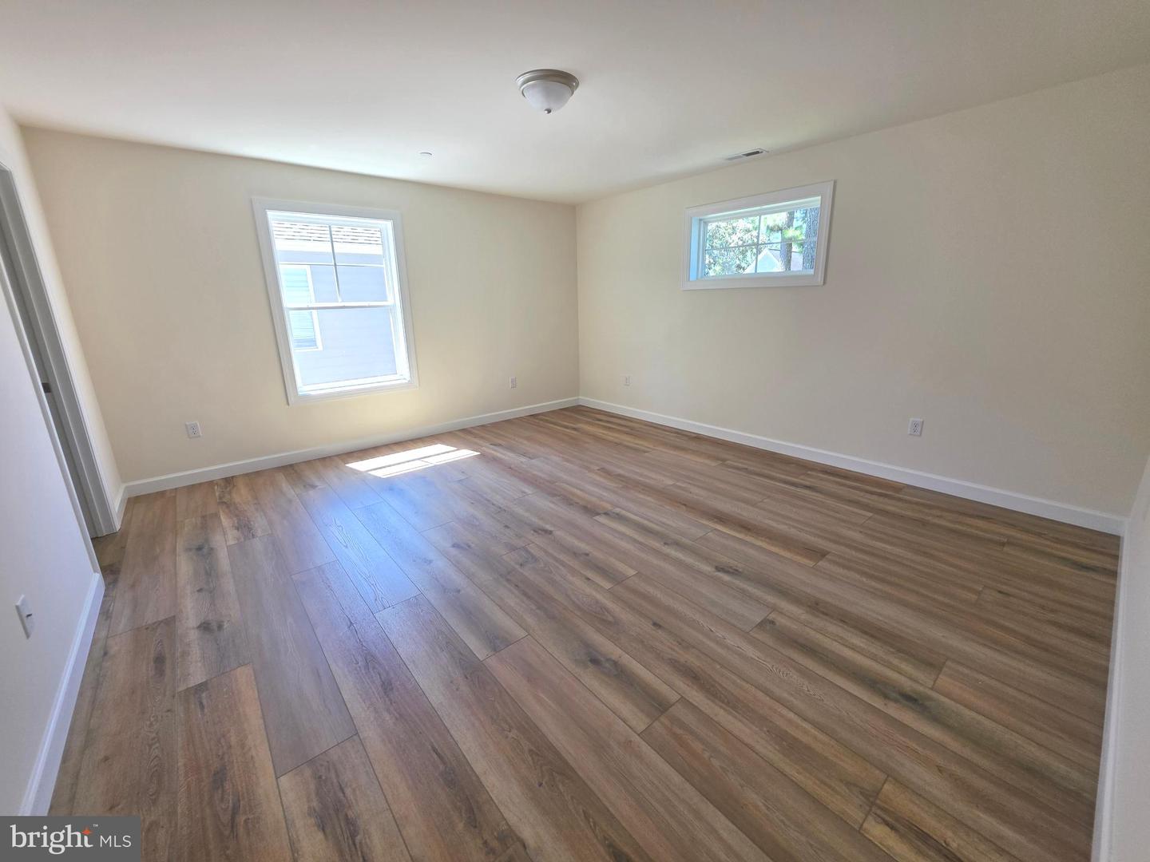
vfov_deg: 89.9
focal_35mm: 13
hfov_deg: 106.2
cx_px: 575
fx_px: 432
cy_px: 431
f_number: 1.9
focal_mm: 2.2
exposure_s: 1/120
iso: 32
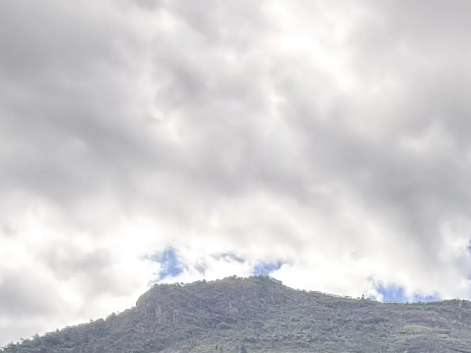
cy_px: 593
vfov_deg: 20.8
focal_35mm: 54
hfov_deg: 29.4
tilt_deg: +0.4
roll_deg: -0.5
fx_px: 735
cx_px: 597
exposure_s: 1/408
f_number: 2.2
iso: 64
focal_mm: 2.22
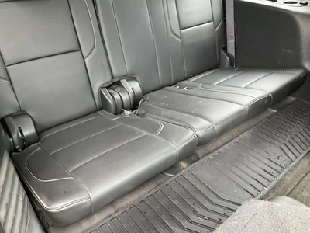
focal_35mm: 29
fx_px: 260
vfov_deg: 48.2
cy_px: 116
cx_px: 155
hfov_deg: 61.7
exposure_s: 1/33
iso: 320
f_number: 1.8
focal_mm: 3
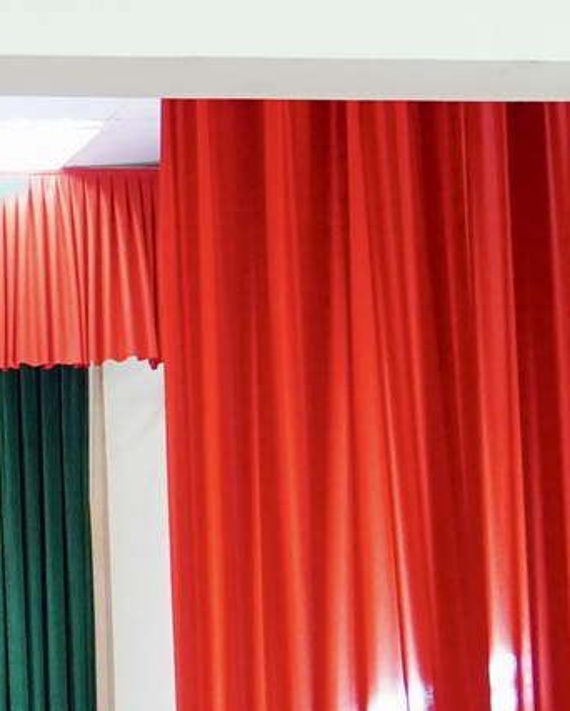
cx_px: -1030
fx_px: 2845
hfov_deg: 9.5
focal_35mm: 135
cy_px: 953
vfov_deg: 13.7
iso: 4000
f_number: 4
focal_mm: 24
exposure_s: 1/100
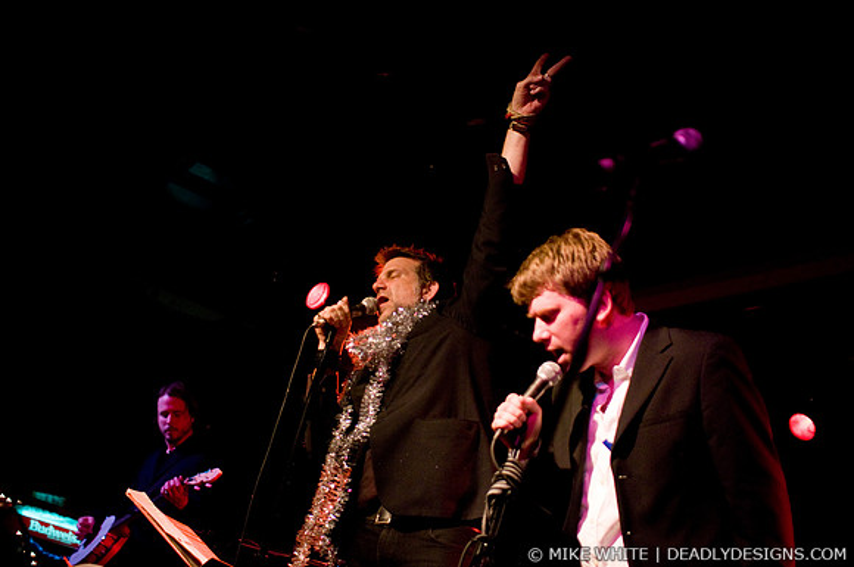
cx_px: 427
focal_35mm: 45
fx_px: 1066
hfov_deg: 43.7
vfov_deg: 29.8
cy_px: 284
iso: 1000
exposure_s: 1/200
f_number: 1.8
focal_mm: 30
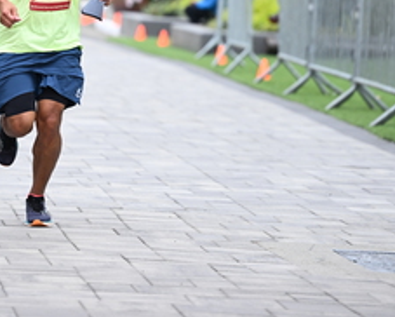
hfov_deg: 6.8
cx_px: 77
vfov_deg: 5.4
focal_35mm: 284
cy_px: -44
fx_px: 3323
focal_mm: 125
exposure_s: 1/1600
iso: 640
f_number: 2.8
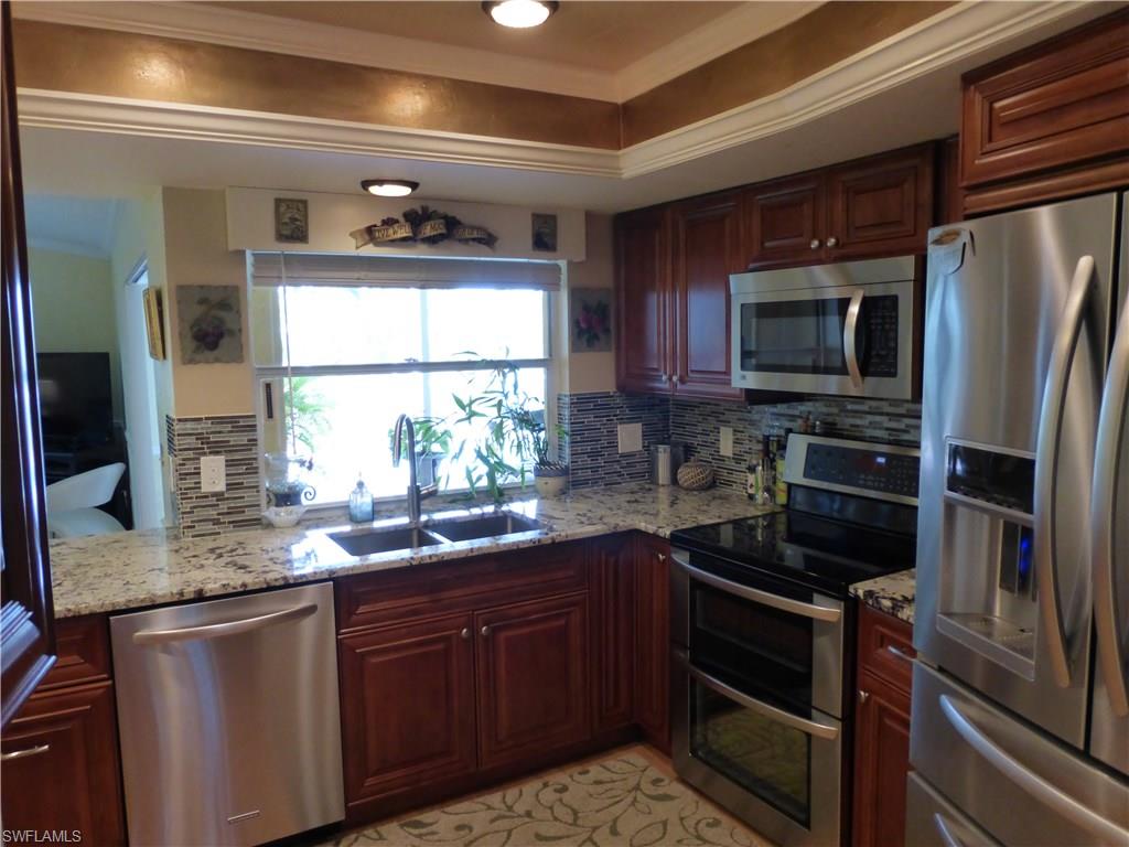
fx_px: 815
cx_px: 564
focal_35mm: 25
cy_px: 424
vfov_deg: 54.9
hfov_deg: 69.4
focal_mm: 4.3
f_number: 3.3
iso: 400
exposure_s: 1/30
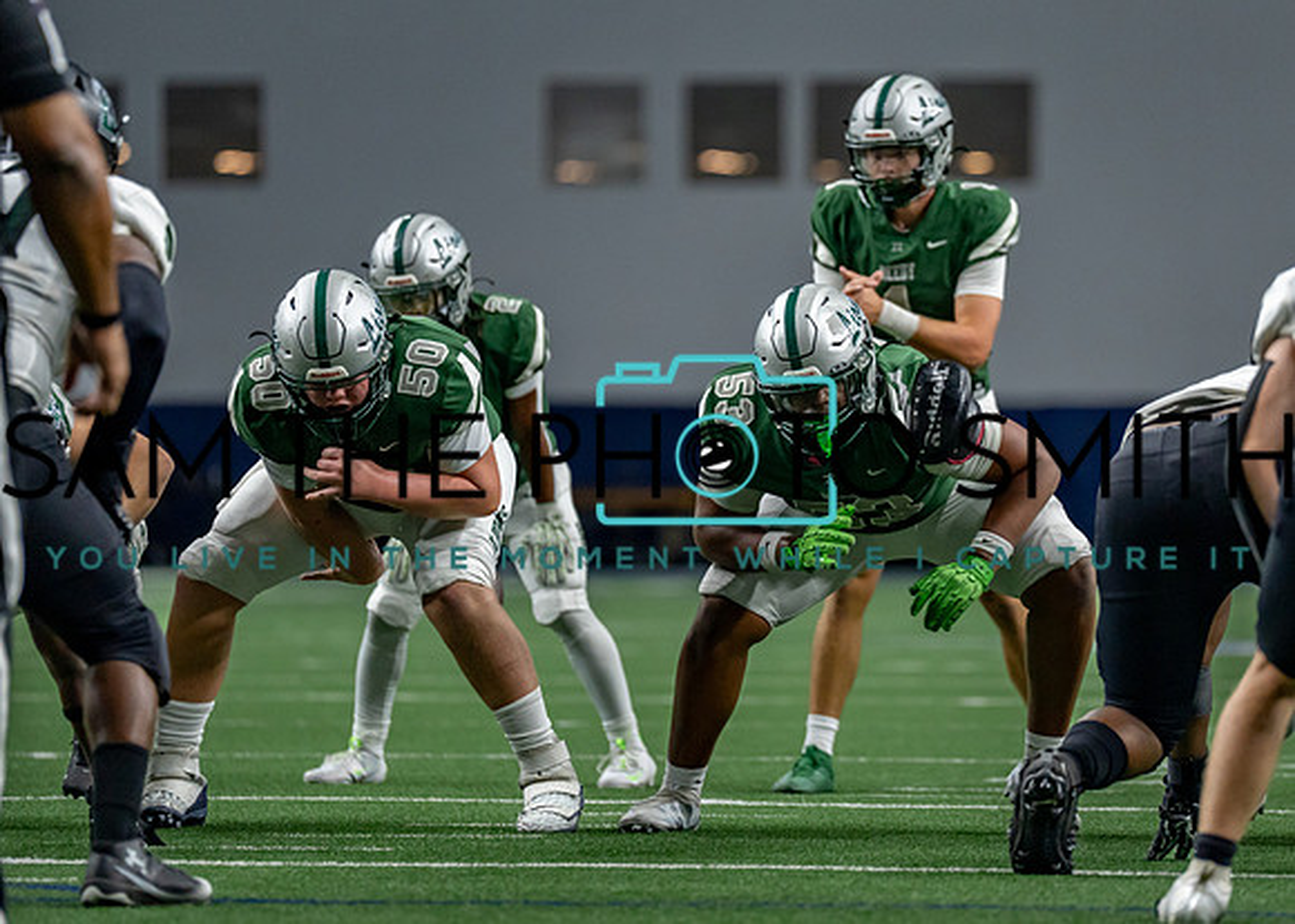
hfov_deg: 6.4
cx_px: 855
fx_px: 11669
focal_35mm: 317
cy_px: 393
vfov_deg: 4.5
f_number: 2.8
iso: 1250
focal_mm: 200
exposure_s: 1/1000
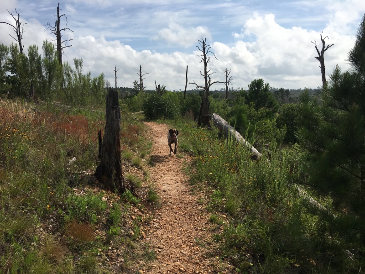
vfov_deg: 48.2
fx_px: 306
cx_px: 182
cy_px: 137
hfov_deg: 61.7
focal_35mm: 29
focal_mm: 4.15
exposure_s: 1/3077
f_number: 2.2
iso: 25
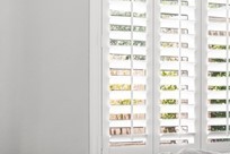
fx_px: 715
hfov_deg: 16.2
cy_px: 93
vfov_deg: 12.2
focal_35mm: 112
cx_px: 378
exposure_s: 1/5
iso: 640
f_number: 8
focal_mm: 21
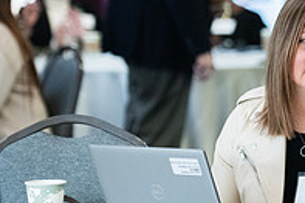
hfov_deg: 6.6
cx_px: 379
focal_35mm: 310
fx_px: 2624
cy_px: 111
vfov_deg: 4.4
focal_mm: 105
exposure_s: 1/200
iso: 3200
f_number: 2.8
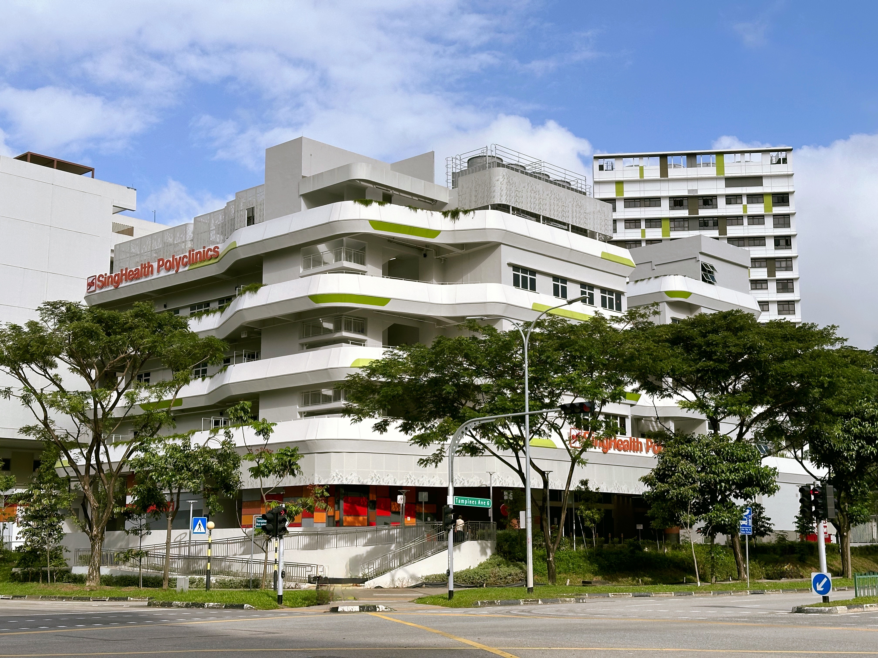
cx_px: 439
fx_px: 1217
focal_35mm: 48
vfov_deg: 30.3
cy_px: 329
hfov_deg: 39.7
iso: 64
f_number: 1.78
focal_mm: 6.86
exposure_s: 1/6623
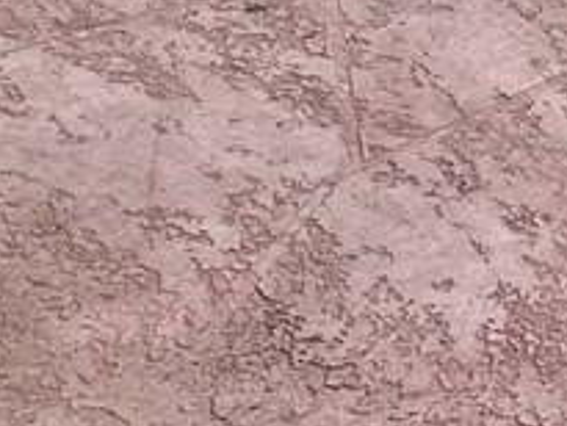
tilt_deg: -10.4
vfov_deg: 6.6
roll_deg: +2.4
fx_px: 3327
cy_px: -921
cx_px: 653
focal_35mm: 203
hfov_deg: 9.6
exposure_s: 1/616
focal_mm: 4.25
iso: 32
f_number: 1.8
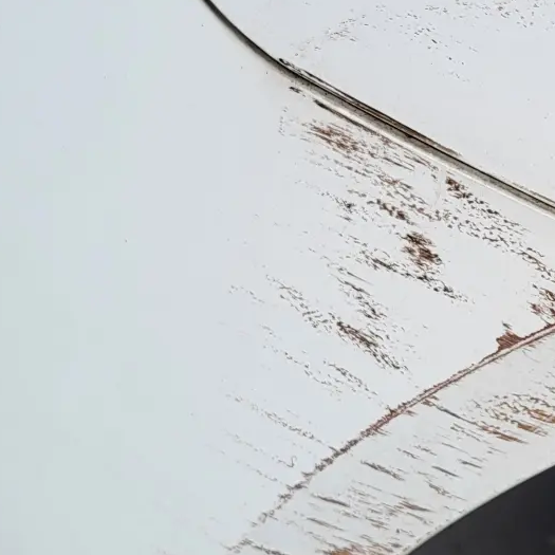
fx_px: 1524
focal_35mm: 84
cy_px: 277
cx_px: 510
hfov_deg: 20.2
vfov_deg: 20.6
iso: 40
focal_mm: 5.4
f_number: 1.8
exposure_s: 1/174
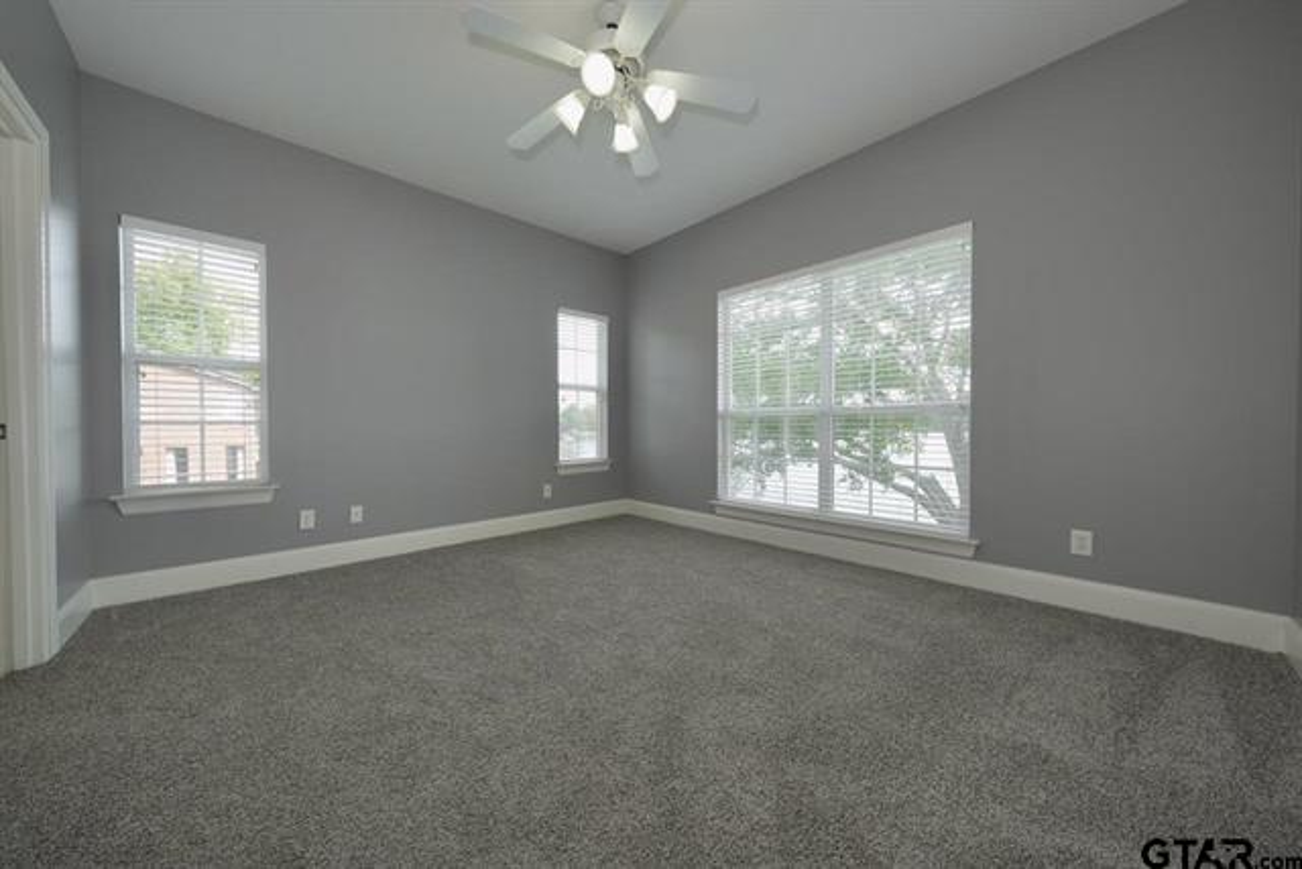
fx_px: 434
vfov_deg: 90.0
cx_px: 651
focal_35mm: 12
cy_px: 434
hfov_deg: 112.6
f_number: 9
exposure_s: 1/13
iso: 320
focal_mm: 12
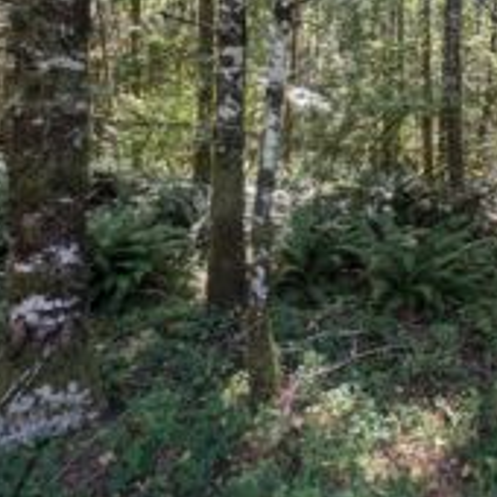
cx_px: 421
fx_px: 406
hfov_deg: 56.6
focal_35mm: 25
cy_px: 151
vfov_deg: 60.8
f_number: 1.95
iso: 122
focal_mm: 2.23
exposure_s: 1/145
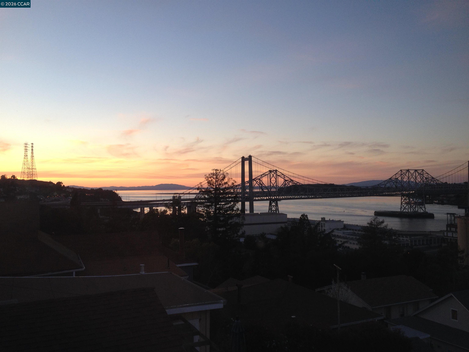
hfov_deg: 52.6
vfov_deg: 40.7
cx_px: 234
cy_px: 176
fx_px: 474
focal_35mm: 35
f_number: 2.4
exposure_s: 1/120
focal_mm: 4.28
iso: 50
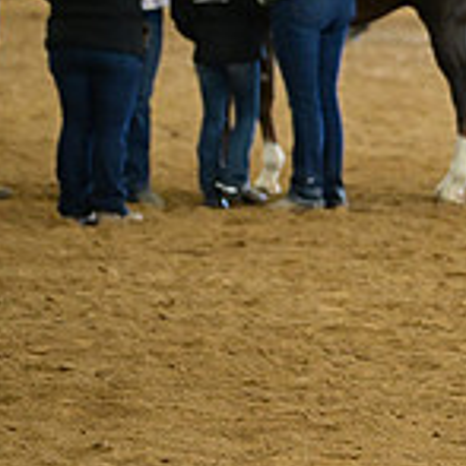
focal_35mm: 538
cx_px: 884
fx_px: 8194
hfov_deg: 3.2
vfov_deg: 3.3
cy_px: 46
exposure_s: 1/250
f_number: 4
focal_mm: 160
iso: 5000
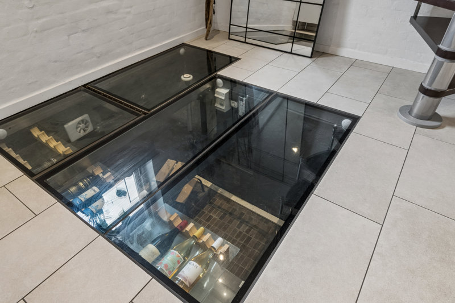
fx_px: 265
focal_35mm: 21
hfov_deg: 81.2
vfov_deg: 59.5
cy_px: 152
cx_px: 228
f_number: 8
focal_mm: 14
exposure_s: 1/20
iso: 200
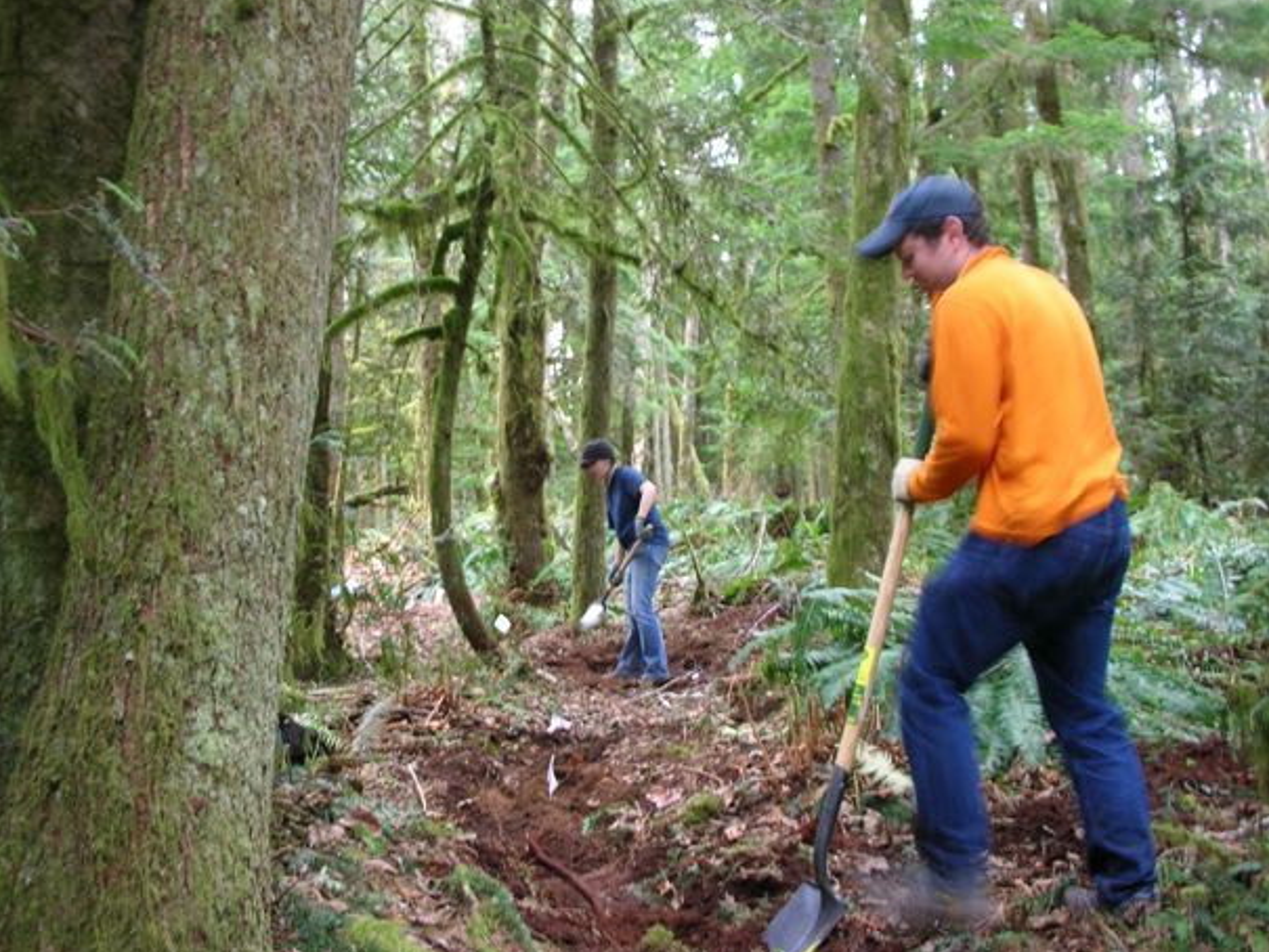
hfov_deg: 50.1
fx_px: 1357
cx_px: 600
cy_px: 461
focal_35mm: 37
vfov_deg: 38.7
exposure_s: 1/9.1
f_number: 3
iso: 50
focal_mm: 5.8
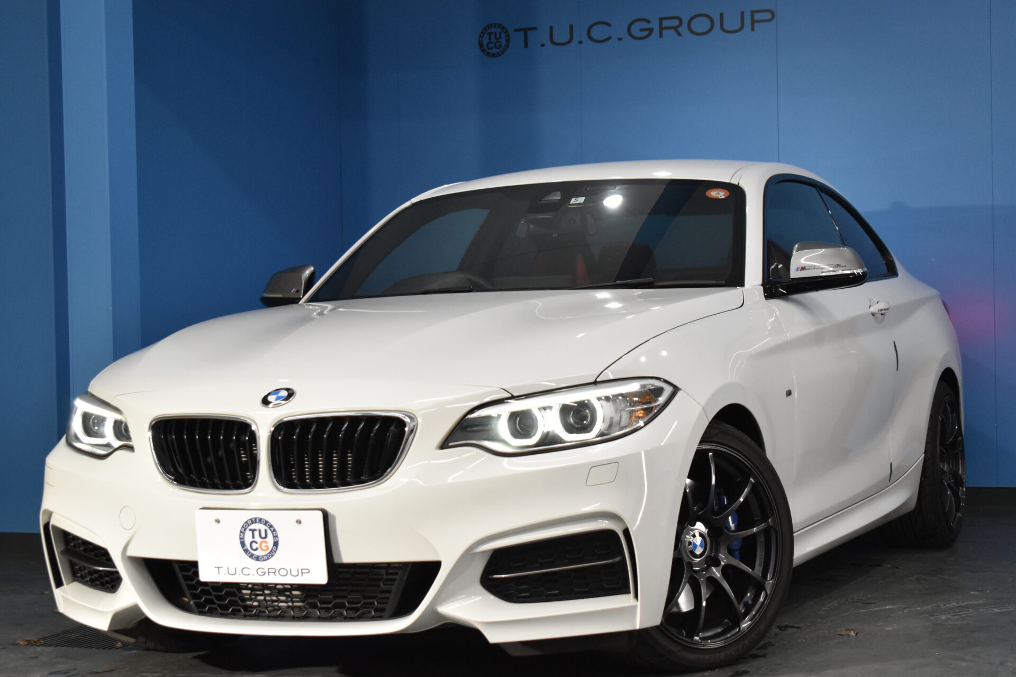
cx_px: 508
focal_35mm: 72
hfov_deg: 28.1
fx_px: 2032
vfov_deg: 18.9
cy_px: 338
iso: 2000
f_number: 5.3
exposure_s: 1/80
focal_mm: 48
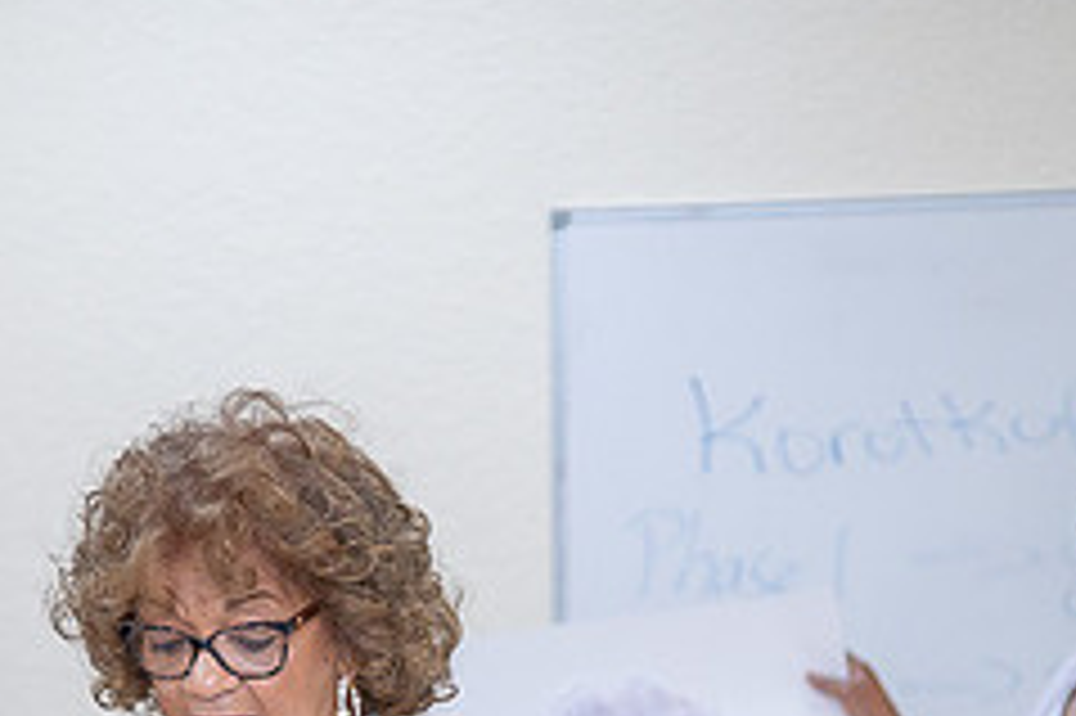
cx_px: 509
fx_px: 6660
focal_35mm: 223
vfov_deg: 6.1
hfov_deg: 9.2
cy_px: 838
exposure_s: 1/200
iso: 800
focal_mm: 92
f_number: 4
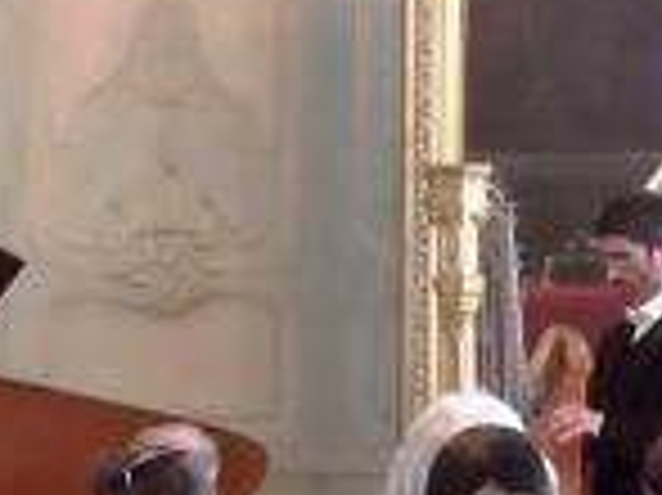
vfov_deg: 5.4
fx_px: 5255
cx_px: 194
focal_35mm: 275
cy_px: 472
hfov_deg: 7.2
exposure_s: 1/20
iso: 800
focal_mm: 15.9
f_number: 4.4
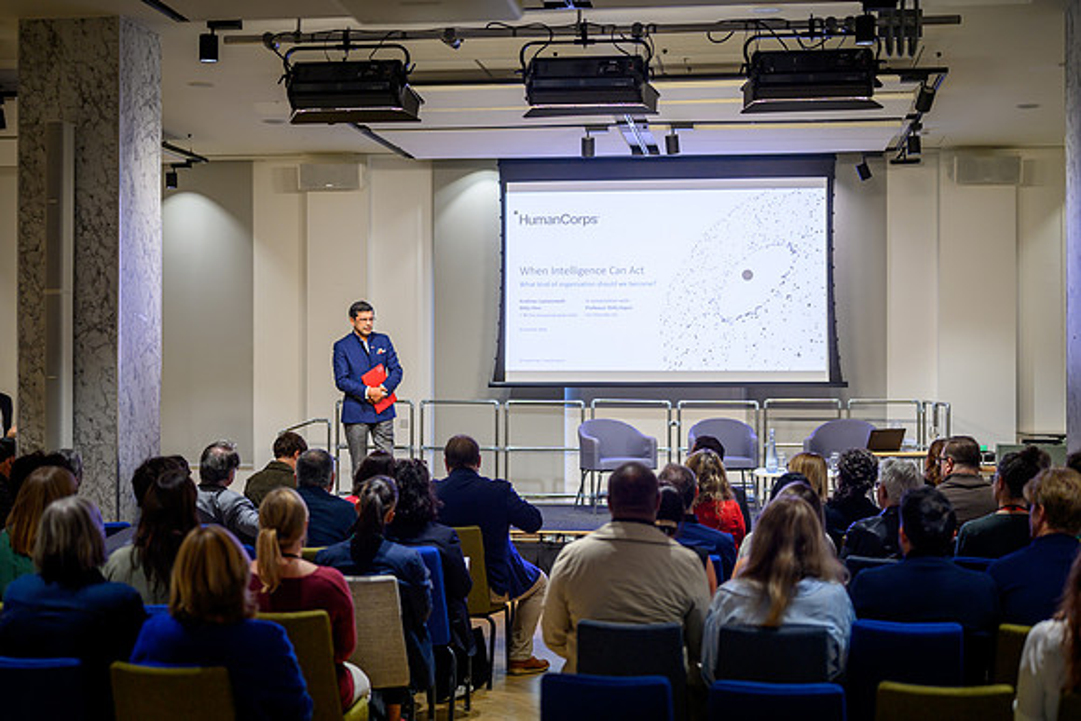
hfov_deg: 38.9
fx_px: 1531
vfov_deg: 26.5
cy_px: 360
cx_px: 540
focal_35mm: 51
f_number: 1.8
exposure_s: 1/200
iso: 100
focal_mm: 50
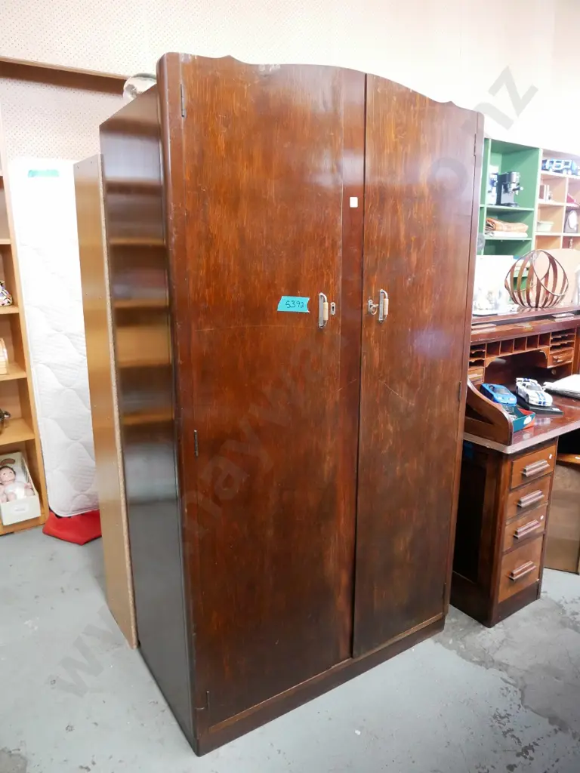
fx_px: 536
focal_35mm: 24
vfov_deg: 71.6
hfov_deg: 56.8
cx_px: 290
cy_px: 386
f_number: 4
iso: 3200
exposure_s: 1/20
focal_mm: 12
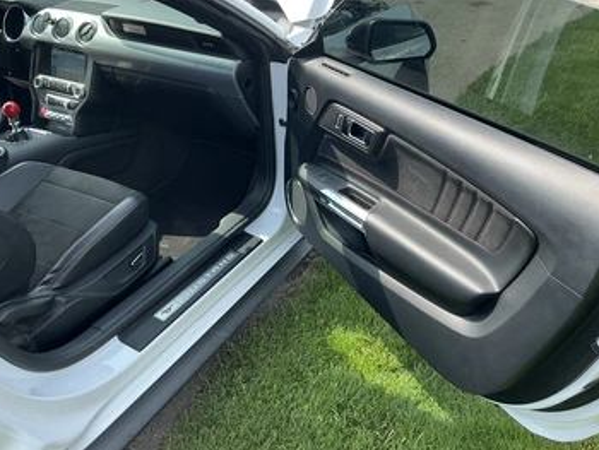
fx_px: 554
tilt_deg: -26.6
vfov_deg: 44.1
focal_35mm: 32
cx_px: 315
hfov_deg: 56.8
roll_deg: +0.5
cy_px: 200
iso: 25
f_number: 1.8
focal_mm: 3
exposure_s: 1/307
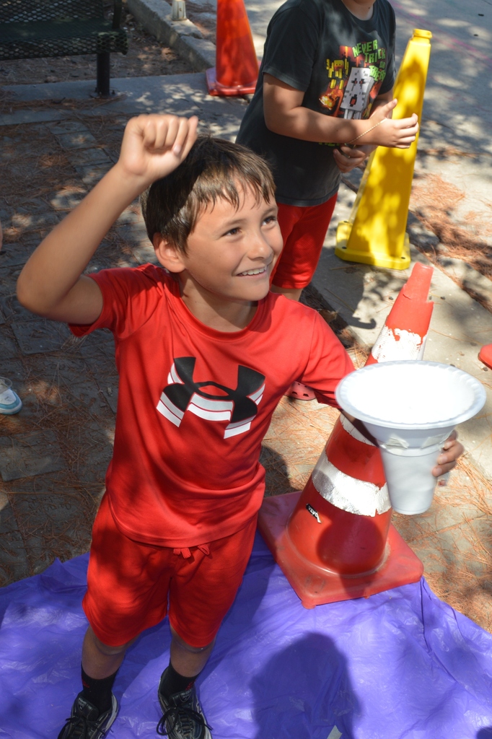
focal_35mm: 27
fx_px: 554
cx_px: 246
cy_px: 370
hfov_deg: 47.9
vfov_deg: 67.4
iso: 100
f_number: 5.6
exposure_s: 1/200
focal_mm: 18
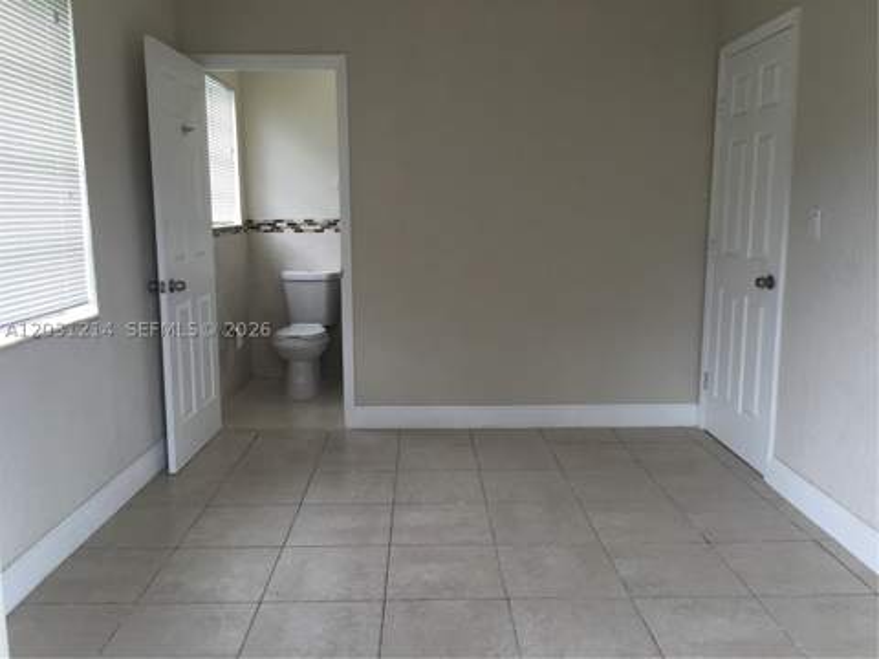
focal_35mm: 29
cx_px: 440
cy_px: 330
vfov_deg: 48.2
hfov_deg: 61.7
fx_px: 736
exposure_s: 1/40
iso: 25
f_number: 2.2
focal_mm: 4.15
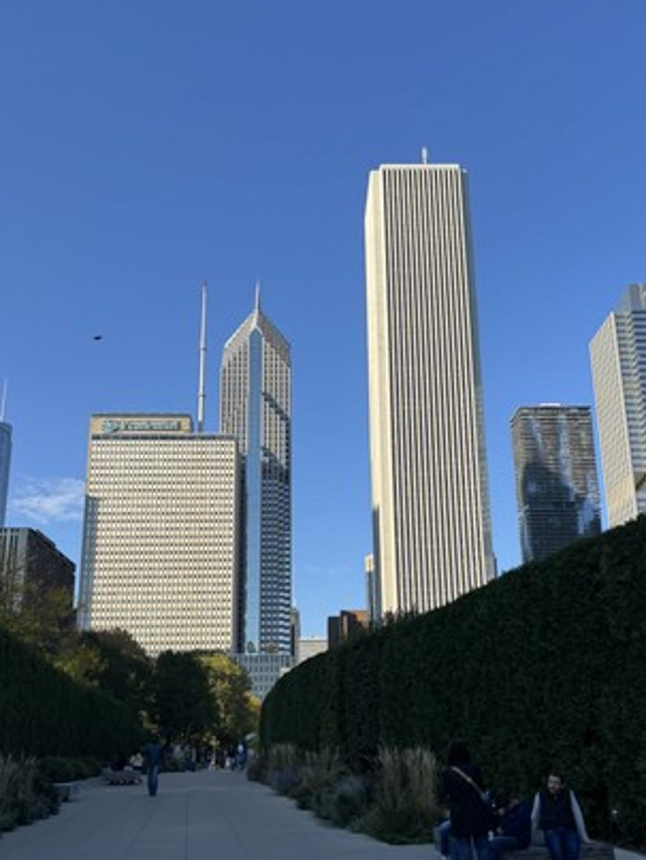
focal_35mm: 33
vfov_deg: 54.9
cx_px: 313
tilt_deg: +13.3
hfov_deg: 43.0
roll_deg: -1.4
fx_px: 820
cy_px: 519
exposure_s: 1/1984
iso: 50
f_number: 1.6
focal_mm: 5.96
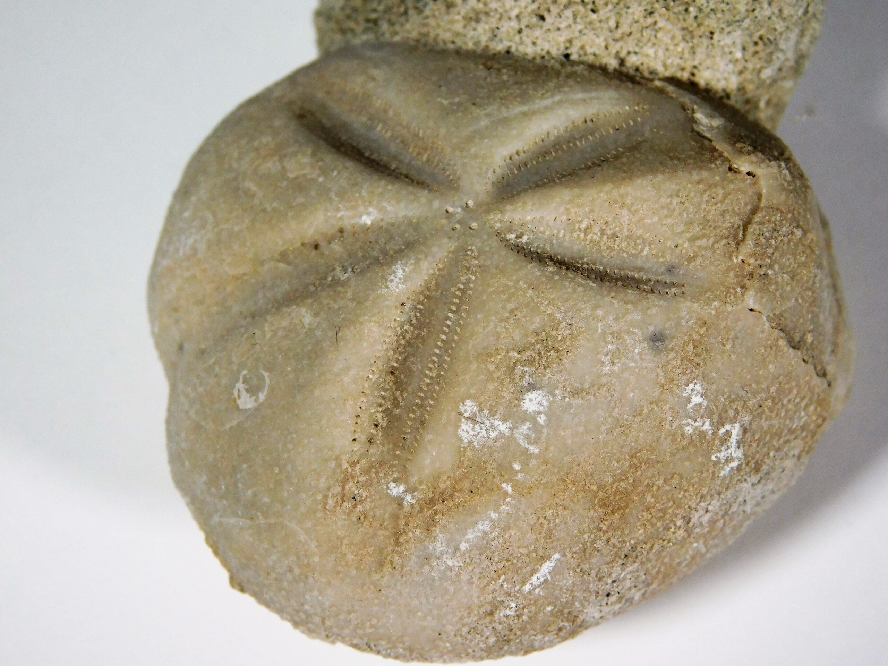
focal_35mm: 115
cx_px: 444
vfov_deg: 12.9
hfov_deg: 17.1
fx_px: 2950
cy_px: 333
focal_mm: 20.3
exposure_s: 1/125
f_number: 4.8
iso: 125
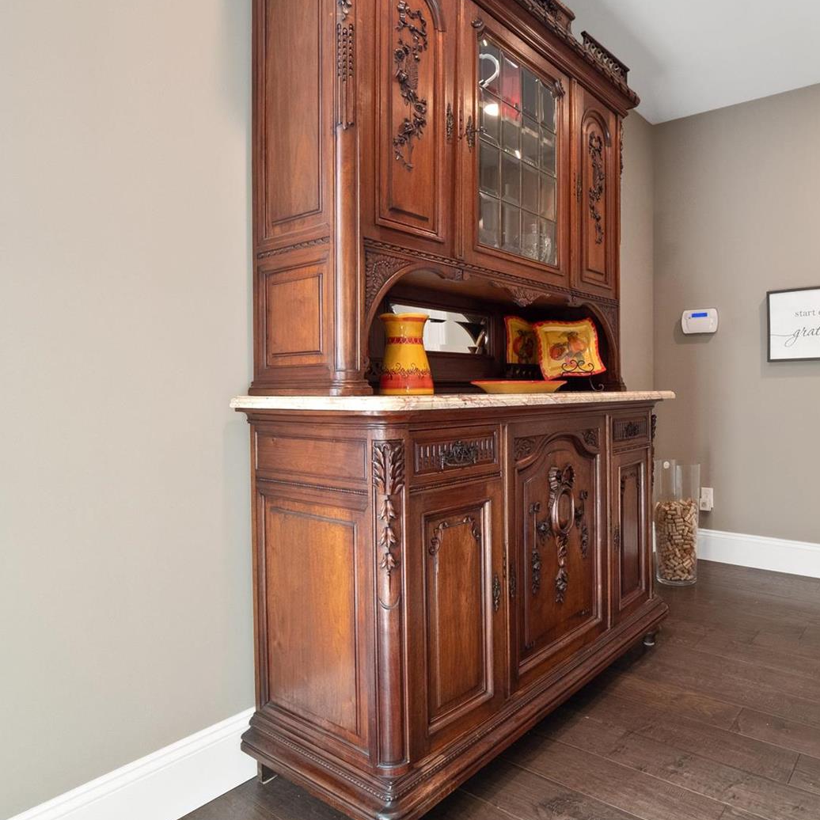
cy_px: 404
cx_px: 570
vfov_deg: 72.1
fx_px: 563
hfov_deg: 69.3
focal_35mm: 21
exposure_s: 1/10
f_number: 6.3
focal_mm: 8
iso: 400
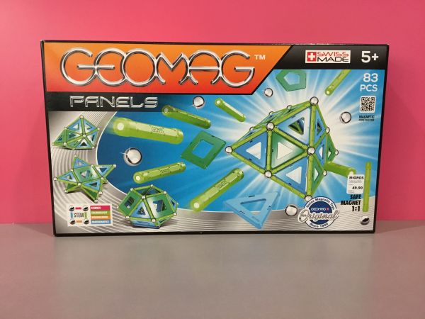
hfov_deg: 58.4
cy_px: 160
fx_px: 381
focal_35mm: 31
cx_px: 212
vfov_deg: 45.4
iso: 200
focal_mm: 3.3
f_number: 2.4
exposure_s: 1/33
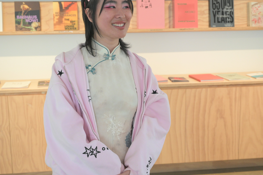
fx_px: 350
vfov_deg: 28.0
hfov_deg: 41.1
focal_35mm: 48
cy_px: 71
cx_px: 122
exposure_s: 1/160
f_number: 6.3
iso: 8000
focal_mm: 39
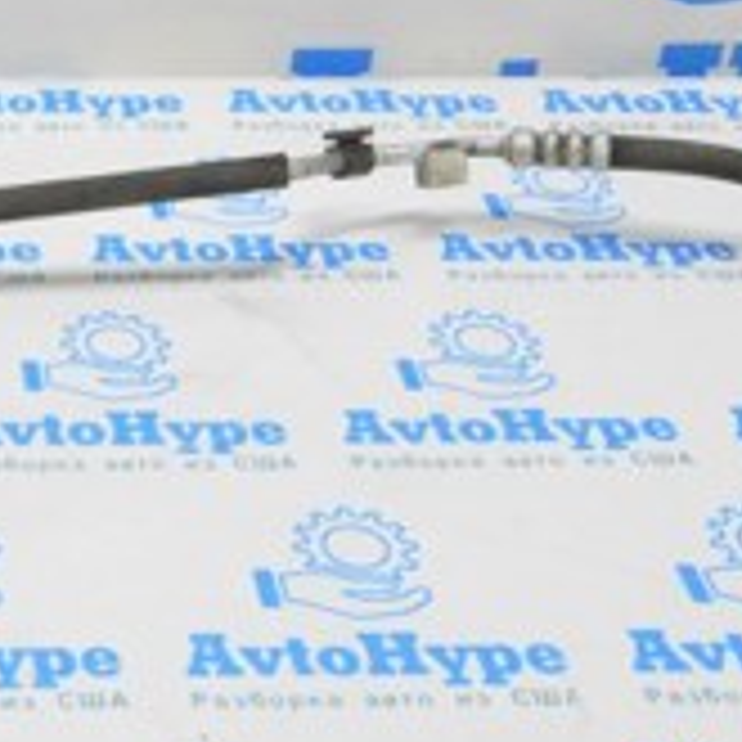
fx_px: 2158
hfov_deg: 18.1
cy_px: 178
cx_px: -243
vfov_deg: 19.4
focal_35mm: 89
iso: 6400
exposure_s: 1/20
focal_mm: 18
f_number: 20
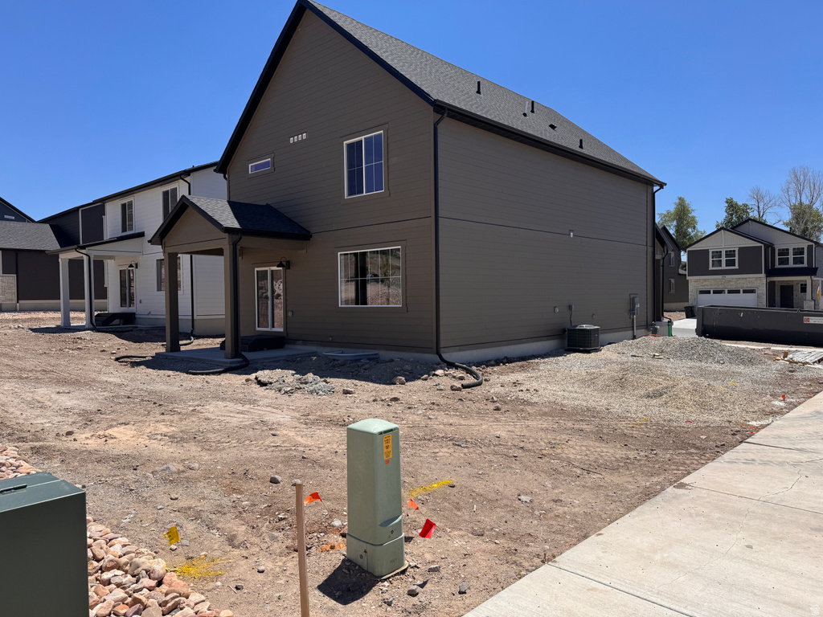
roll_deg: +1.2
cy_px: 308
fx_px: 571
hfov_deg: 71.6
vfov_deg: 56.8
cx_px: 412
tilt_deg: -1.4
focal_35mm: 24
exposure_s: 1/5814
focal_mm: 6.76
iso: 80
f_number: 1.78
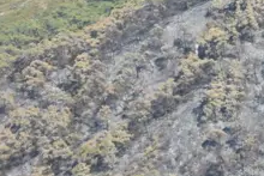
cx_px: 509
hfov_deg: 10.0
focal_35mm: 192
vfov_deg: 7.1
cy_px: -40
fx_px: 1409
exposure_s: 1/500
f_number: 8
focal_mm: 32
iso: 640
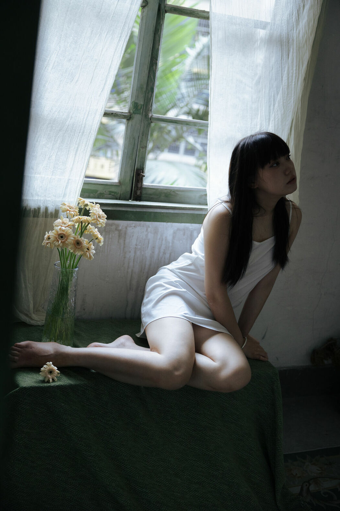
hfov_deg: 31.2
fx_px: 609
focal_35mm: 43
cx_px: 170
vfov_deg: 45.4
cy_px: 256
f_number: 2.8
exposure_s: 1/250
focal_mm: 43
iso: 800
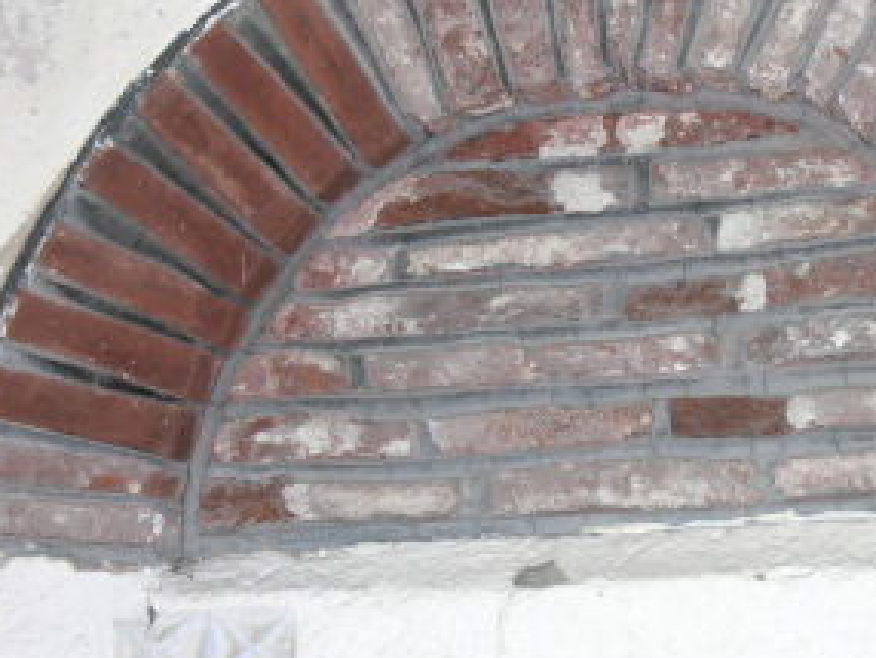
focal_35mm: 114
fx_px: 2887
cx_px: 622
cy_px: 375
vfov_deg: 13.0
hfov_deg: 17.2
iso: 50
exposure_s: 1/60.1
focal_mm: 18
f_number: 3.3
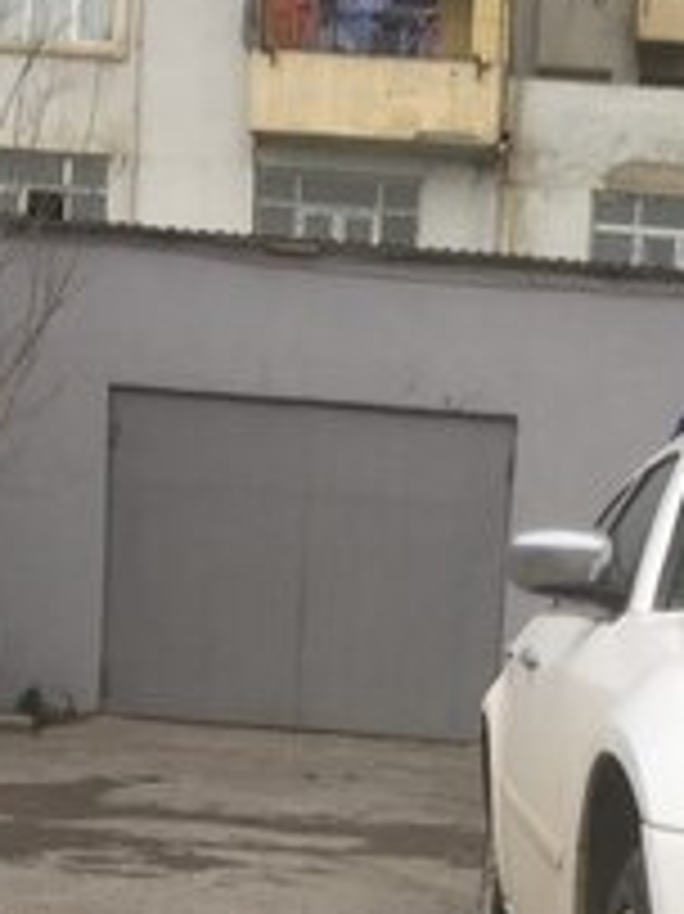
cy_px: 1013
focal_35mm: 71
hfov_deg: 20.4
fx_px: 1873
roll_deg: -5.6
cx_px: 562
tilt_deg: -7.9
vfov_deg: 25.4
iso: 40
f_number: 2.2
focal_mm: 4.15
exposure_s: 1/50
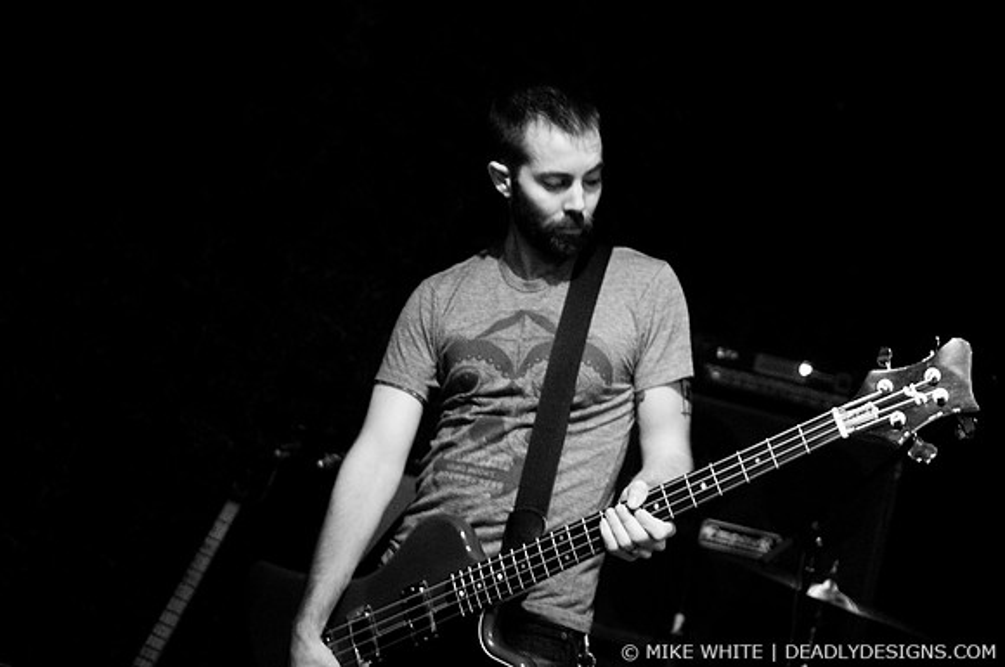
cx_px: 502
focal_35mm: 45
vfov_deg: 29.8
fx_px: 1254
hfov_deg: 43.7
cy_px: 334
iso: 1000
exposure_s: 1/13
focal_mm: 30
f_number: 1.4
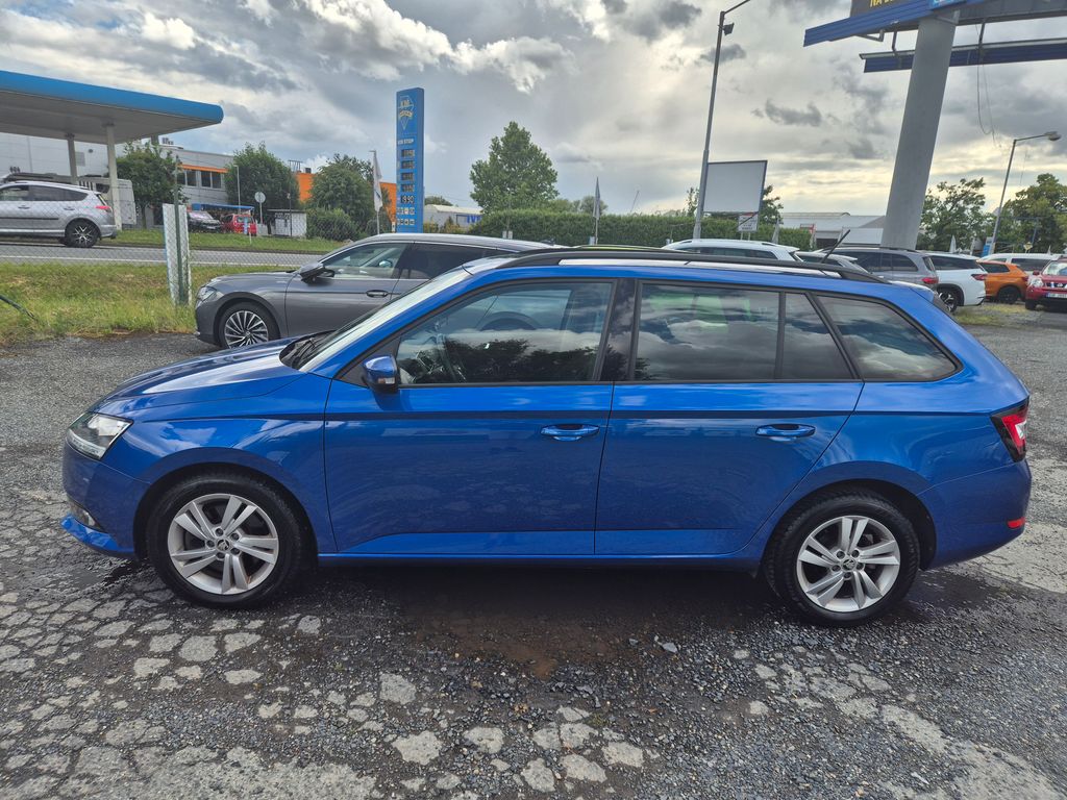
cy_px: 400
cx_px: 534
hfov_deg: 73.9
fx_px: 709
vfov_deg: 58.9
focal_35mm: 23
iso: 25
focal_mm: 5.4
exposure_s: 1/1292
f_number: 1.8
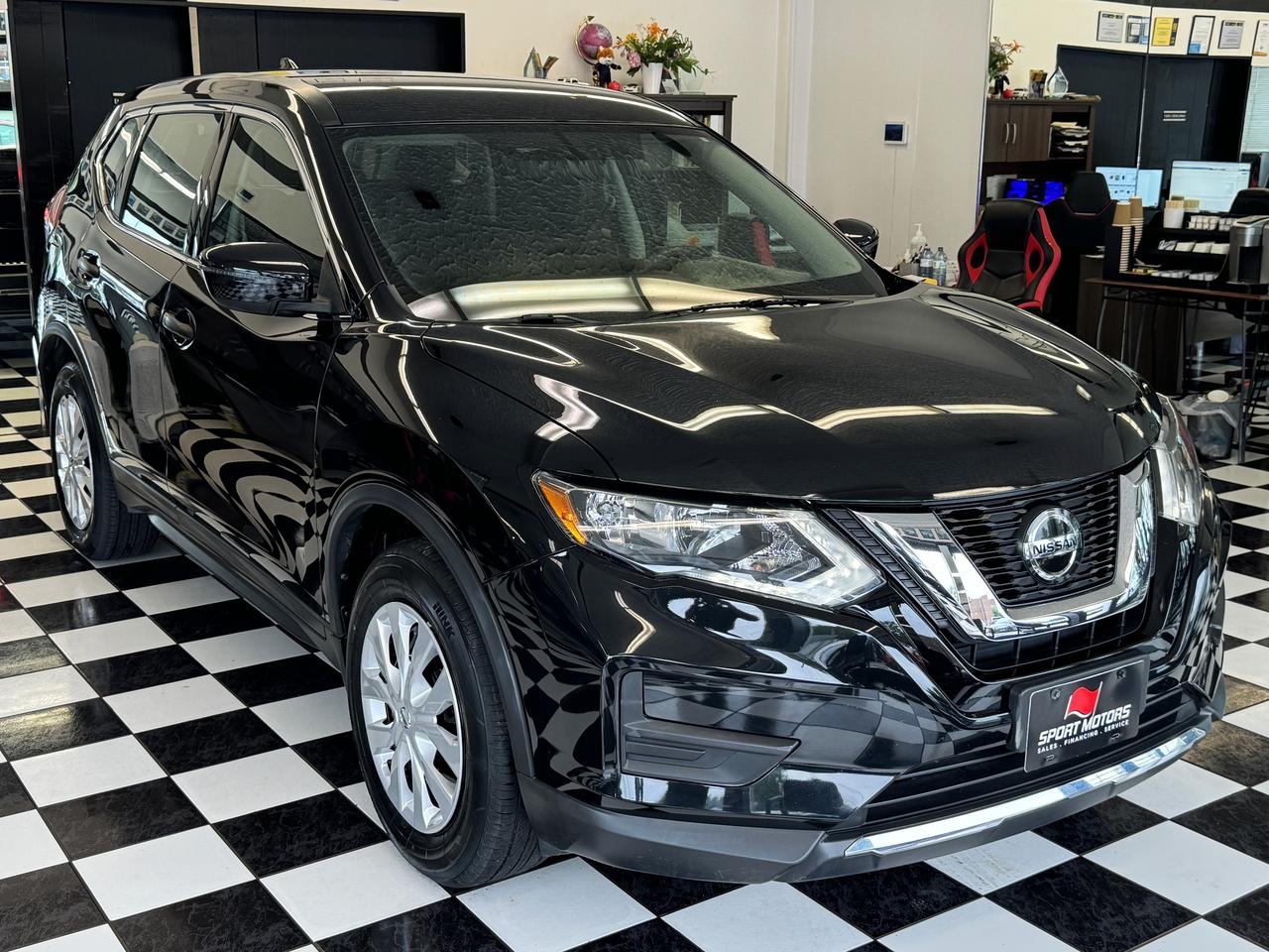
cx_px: 634
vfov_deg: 36.0
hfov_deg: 46.8
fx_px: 1466
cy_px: 476
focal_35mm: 40
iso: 125
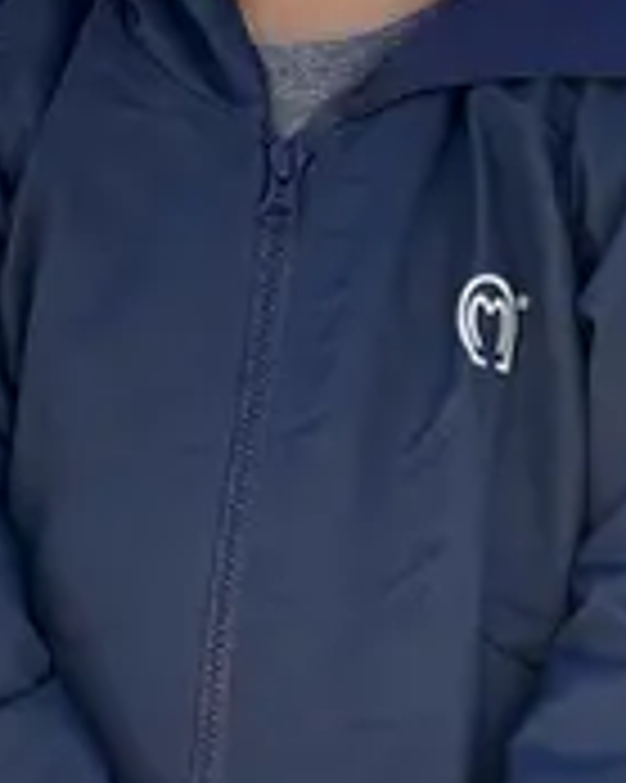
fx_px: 8947
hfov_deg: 4.0
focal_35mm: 386
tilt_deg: -4.1
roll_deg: +1.9
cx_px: 234
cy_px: 148
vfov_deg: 5.0
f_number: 2.8
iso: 50
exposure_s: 1/255
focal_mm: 15.66
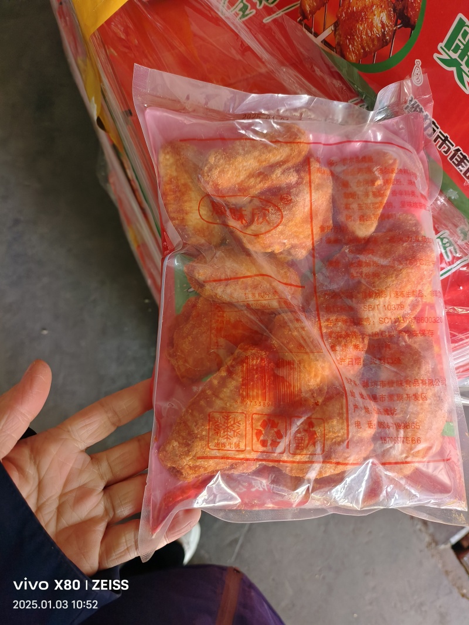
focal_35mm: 23
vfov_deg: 73.9
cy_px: 312
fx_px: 416
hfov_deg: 58.9
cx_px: 234
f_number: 1.75
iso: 169
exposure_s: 1/100
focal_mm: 5.5
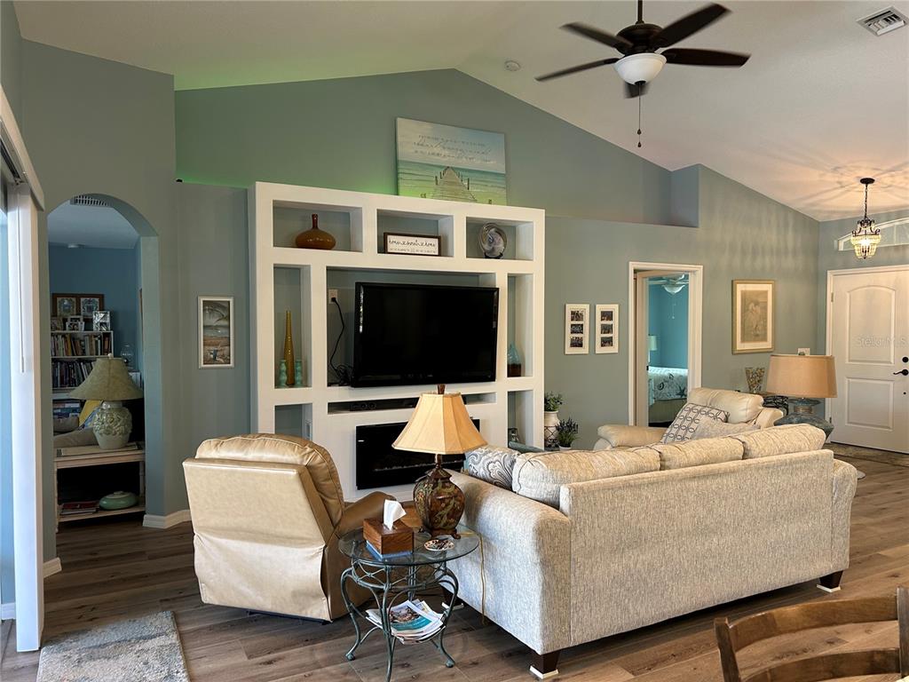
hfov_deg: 67.3
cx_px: 454
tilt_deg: -1.8
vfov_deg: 53.1
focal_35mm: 26
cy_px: 341
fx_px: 683
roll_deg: -0.3
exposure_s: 1/60
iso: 100
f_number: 1.5
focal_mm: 5.7
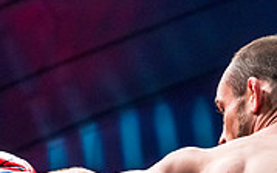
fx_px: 1397
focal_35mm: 185
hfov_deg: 11.3
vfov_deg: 7.0
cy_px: 251
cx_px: 201
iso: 4000
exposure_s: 1/1000
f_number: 4
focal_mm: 56
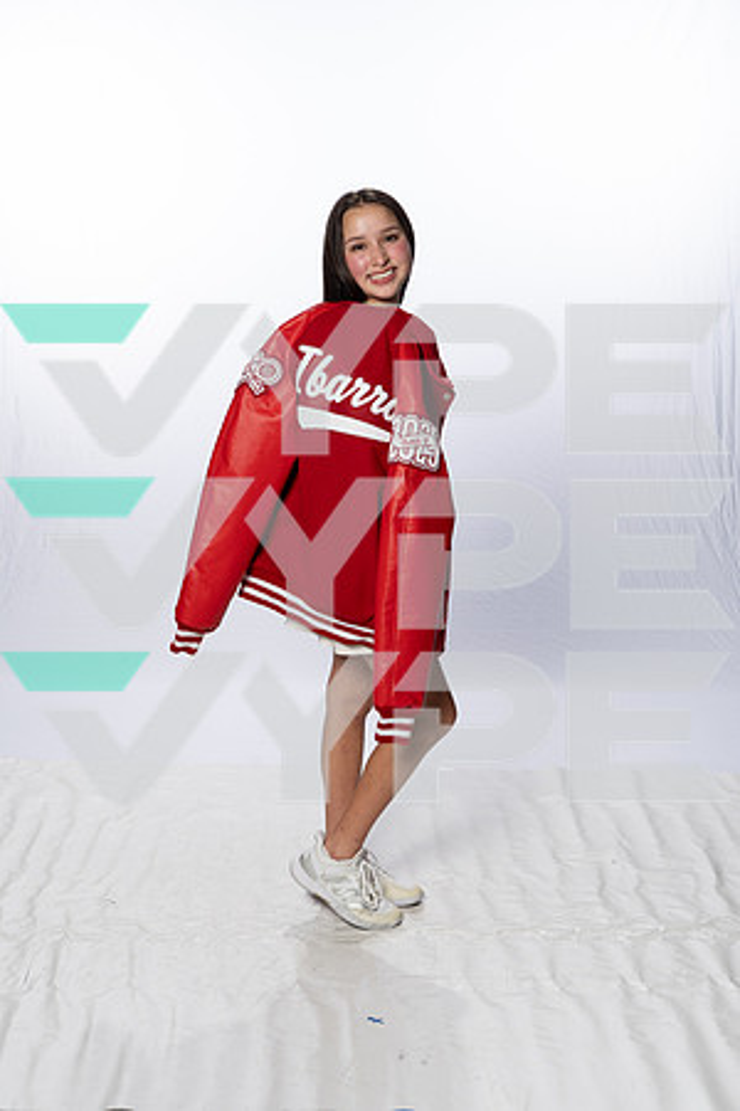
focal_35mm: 57
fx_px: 1757
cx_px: 370
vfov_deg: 35.1
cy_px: 556
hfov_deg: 23.8
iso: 640
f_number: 8
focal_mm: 57
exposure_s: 1/250
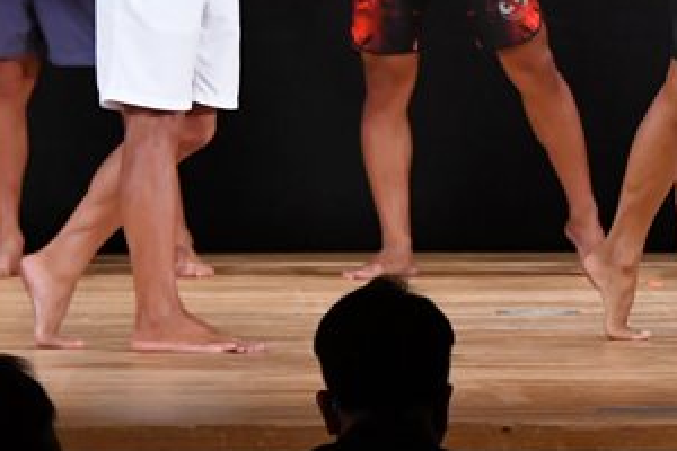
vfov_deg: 2.6
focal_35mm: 521
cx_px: 764
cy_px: -59
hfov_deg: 4.0
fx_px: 9797
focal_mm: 135
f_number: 5.6
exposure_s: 1/400
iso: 3200
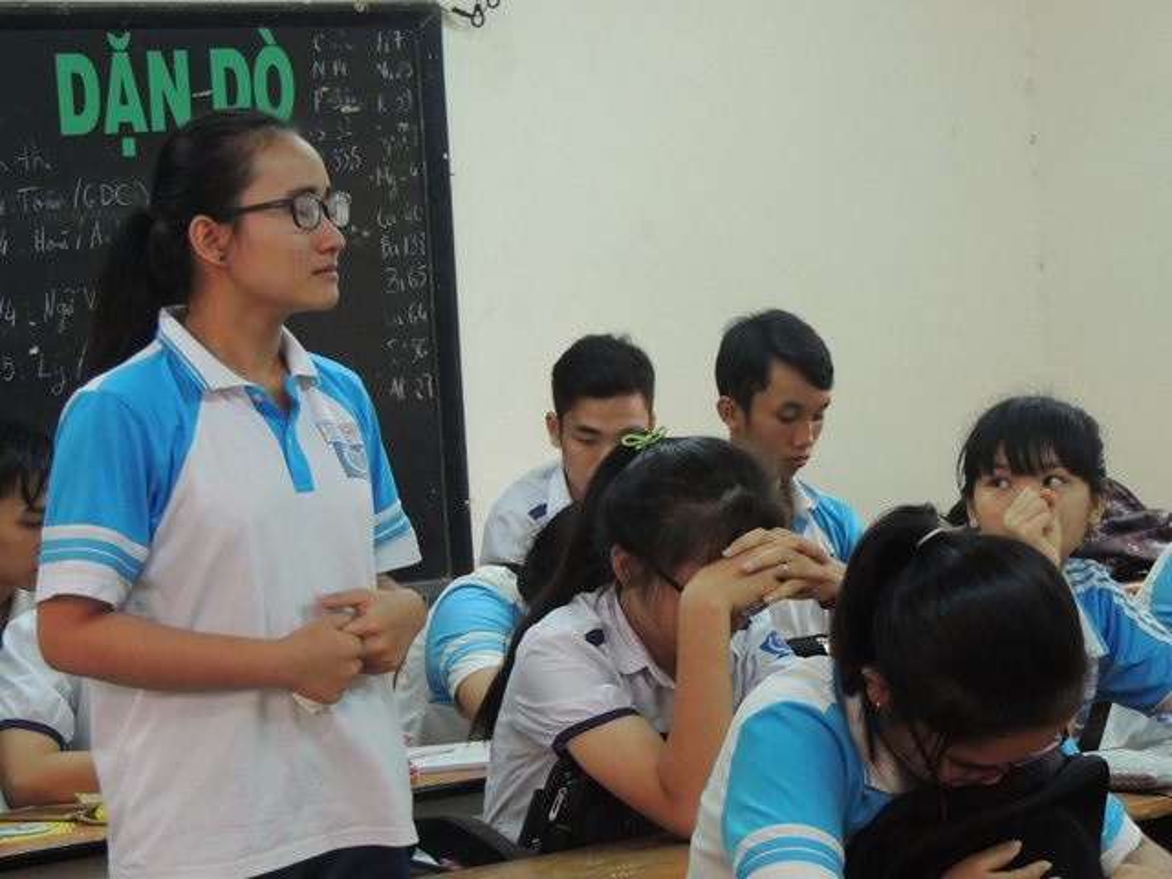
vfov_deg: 12.3
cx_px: 586
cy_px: 440
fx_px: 4063
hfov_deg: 16.4
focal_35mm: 120
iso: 500
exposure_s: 1/25
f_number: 4.2
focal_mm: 21.4
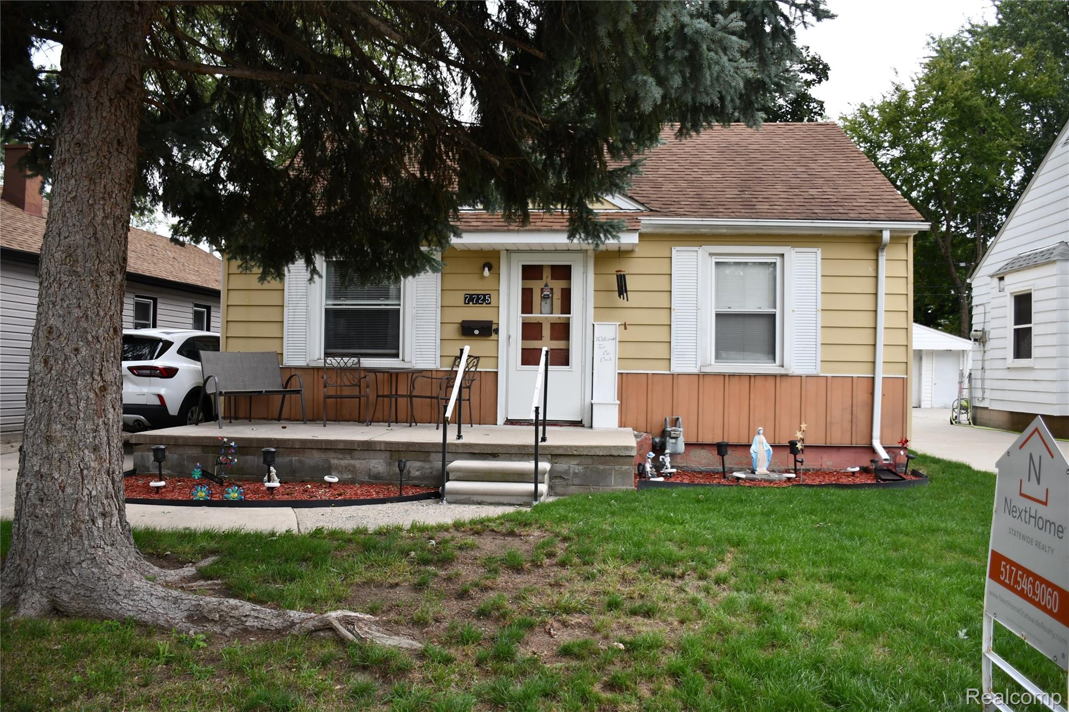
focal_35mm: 27
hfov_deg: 67.4
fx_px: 802
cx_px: 534
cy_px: 356
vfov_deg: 47.9
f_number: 3.5
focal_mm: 18
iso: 500
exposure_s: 1/250
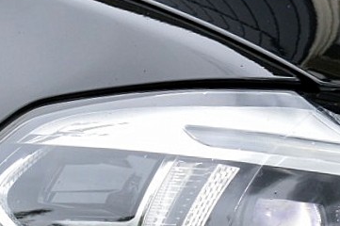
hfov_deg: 5.5
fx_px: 3503
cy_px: 344
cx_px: 417
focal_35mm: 371
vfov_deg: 3.7
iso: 400
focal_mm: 55
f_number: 9
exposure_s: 1/125
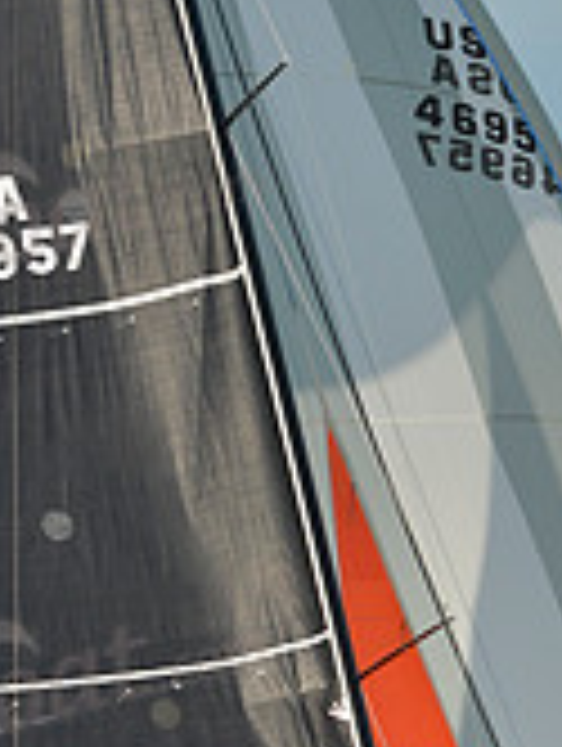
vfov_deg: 8.4
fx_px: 5074
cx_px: 501
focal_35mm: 235
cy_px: 418
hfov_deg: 6.3
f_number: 7.1
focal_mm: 70
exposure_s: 1/1250
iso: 200
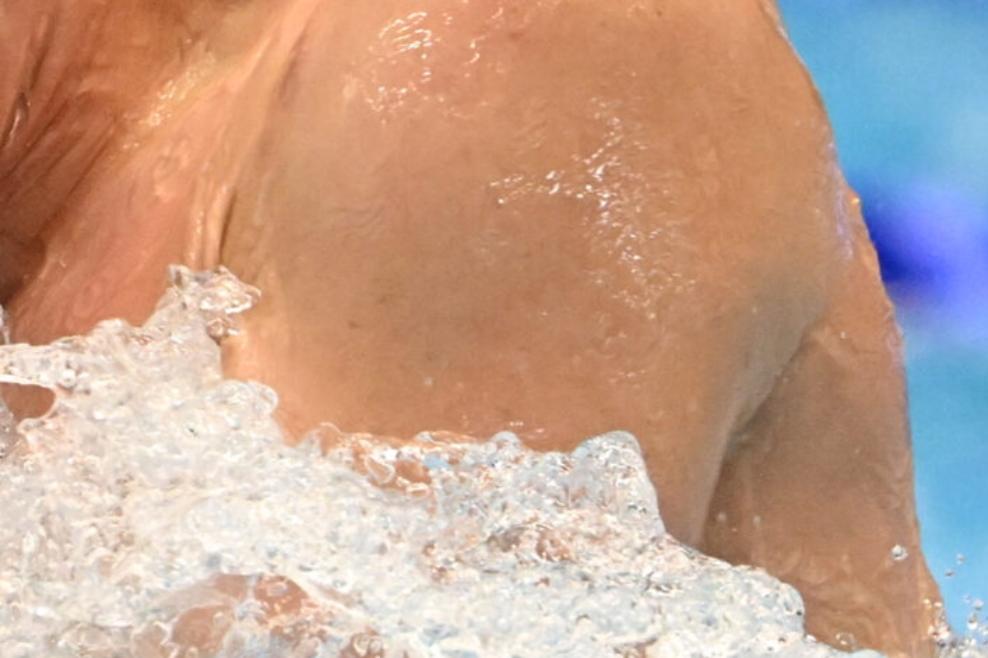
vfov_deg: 0.8
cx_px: -67
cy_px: 9
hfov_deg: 1.3
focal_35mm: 1623
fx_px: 44529
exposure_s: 1/1600
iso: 6400
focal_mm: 560
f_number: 4
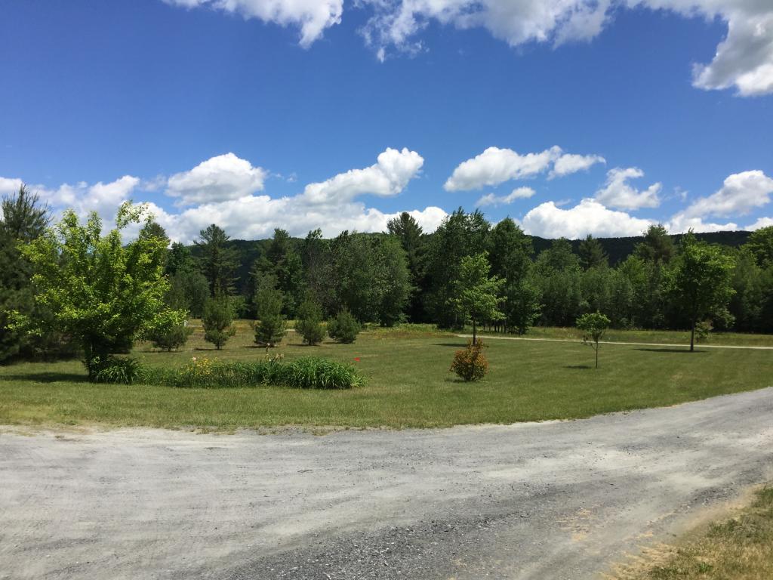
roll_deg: -1.8
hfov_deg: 61.7
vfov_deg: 48.2
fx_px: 648
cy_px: 290
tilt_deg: +1.3
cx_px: 386
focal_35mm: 29
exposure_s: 1/2639
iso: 32
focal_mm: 4.15
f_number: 2.2
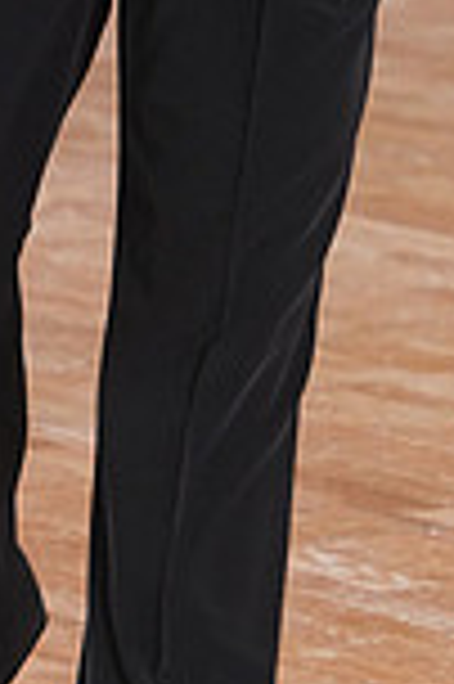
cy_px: -284
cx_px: -88
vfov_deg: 4.0
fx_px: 9783
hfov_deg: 2.7
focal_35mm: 516
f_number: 5
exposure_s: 1/200
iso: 2500
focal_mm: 135
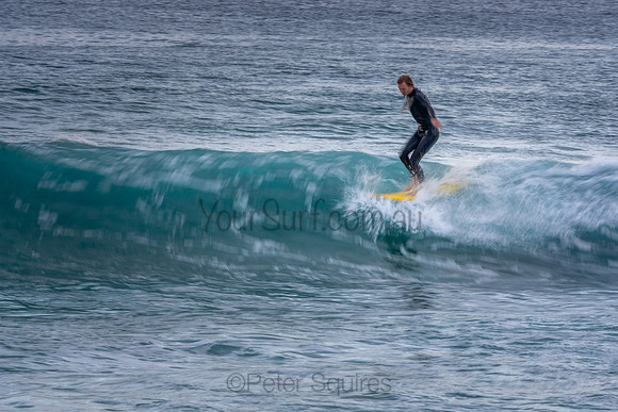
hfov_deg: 5.1
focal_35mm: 405
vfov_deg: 3.4
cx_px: 309
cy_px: 206
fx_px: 6954
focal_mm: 270
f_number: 13
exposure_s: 1/15
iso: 100
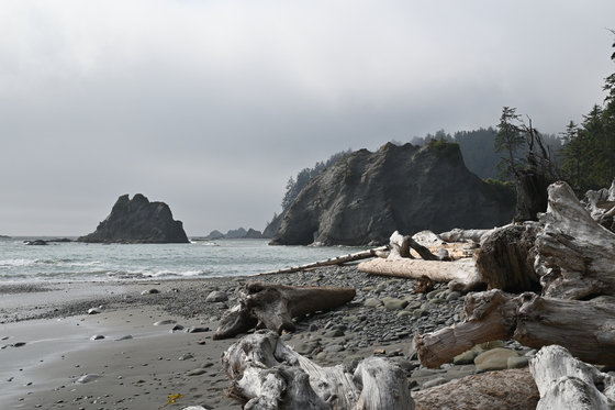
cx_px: 308
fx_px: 854
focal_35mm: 50
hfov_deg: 39.6
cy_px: 205
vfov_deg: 27.0
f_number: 13
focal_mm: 50
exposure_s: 1/160
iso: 110
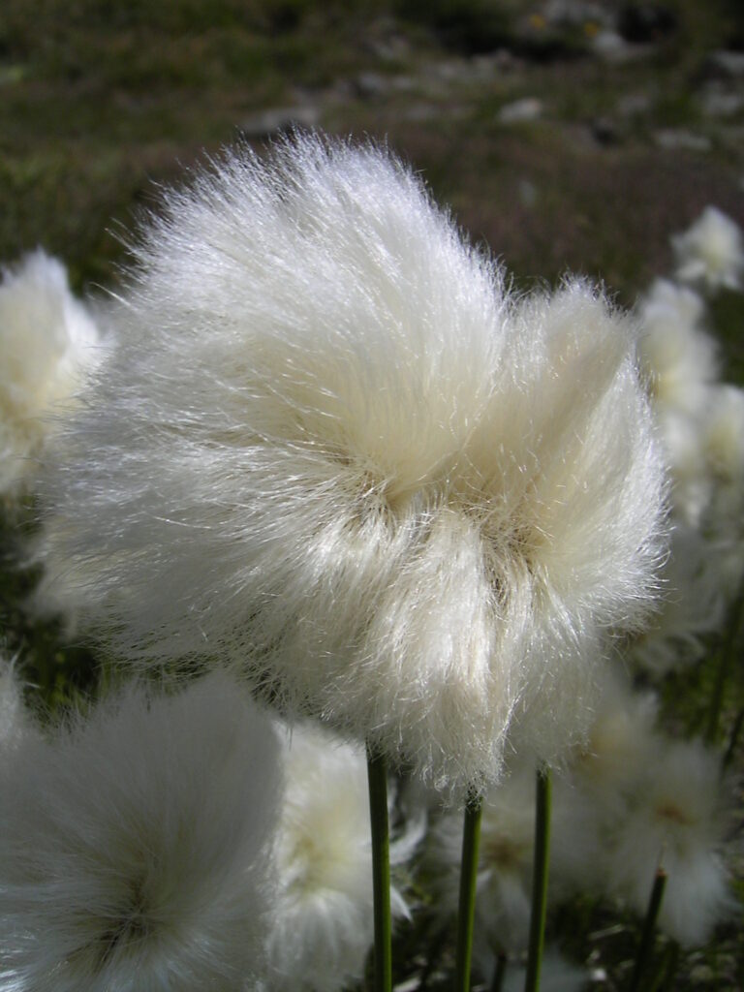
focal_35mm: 36
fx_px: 1032
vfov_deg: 51.4
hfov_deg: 39.7
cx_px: 372
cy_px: 496
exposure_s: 1/1179
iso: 50
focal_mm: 5.6
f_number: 4.8
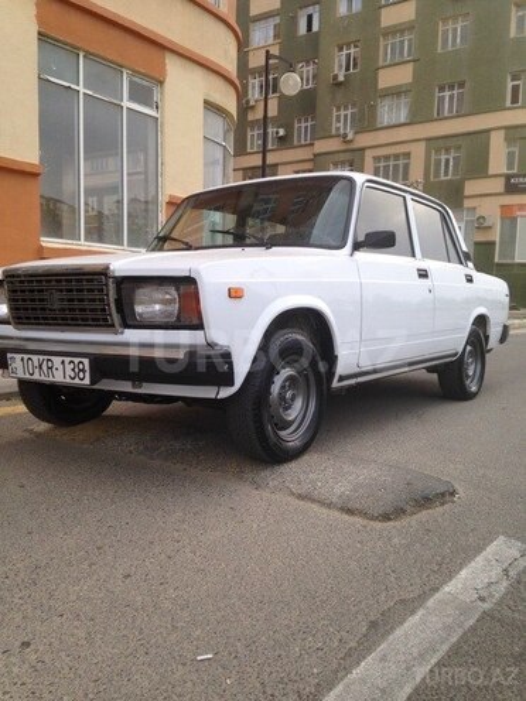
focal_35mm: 33
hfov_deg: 42.9
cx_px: 263
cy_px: 350
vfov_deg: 55.4
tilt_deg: -2.9
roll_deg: -0.8
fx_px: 669
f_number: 2.4
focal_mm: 4.12
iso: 50
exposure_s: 1/169
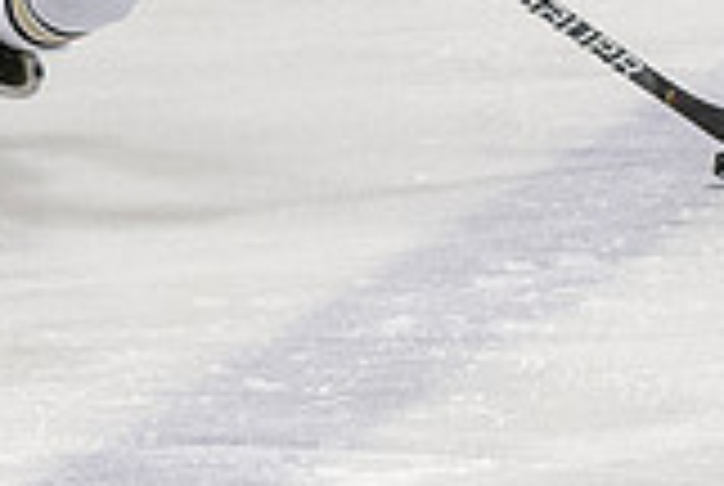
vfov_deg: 1.8
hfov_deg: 2.6
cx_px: 114
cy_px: -325
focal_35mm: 779
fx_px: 15695
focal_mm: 82
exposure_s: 1/800
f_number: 3.2
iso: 2000
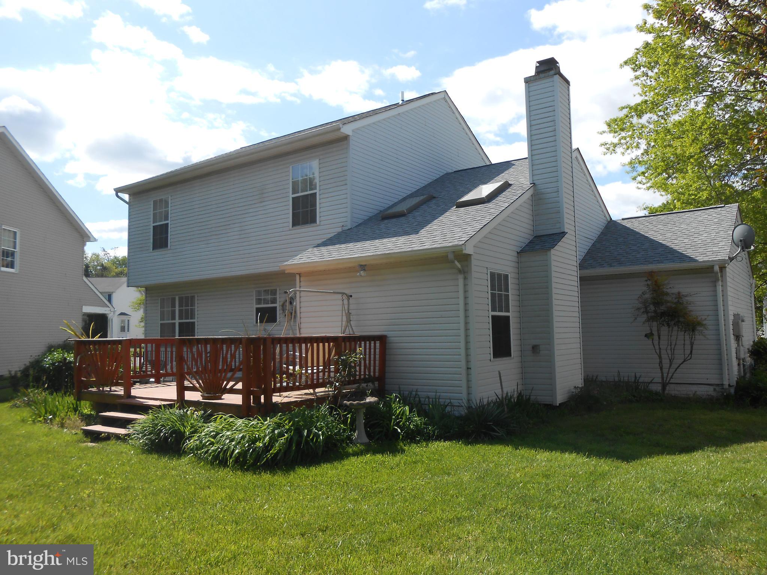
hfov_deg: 67.3
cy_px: 288
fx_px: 576
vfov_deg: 53.1
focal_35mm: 26
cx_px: 384
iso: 80
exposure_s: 1/640
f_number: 3.5
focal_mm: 4.6
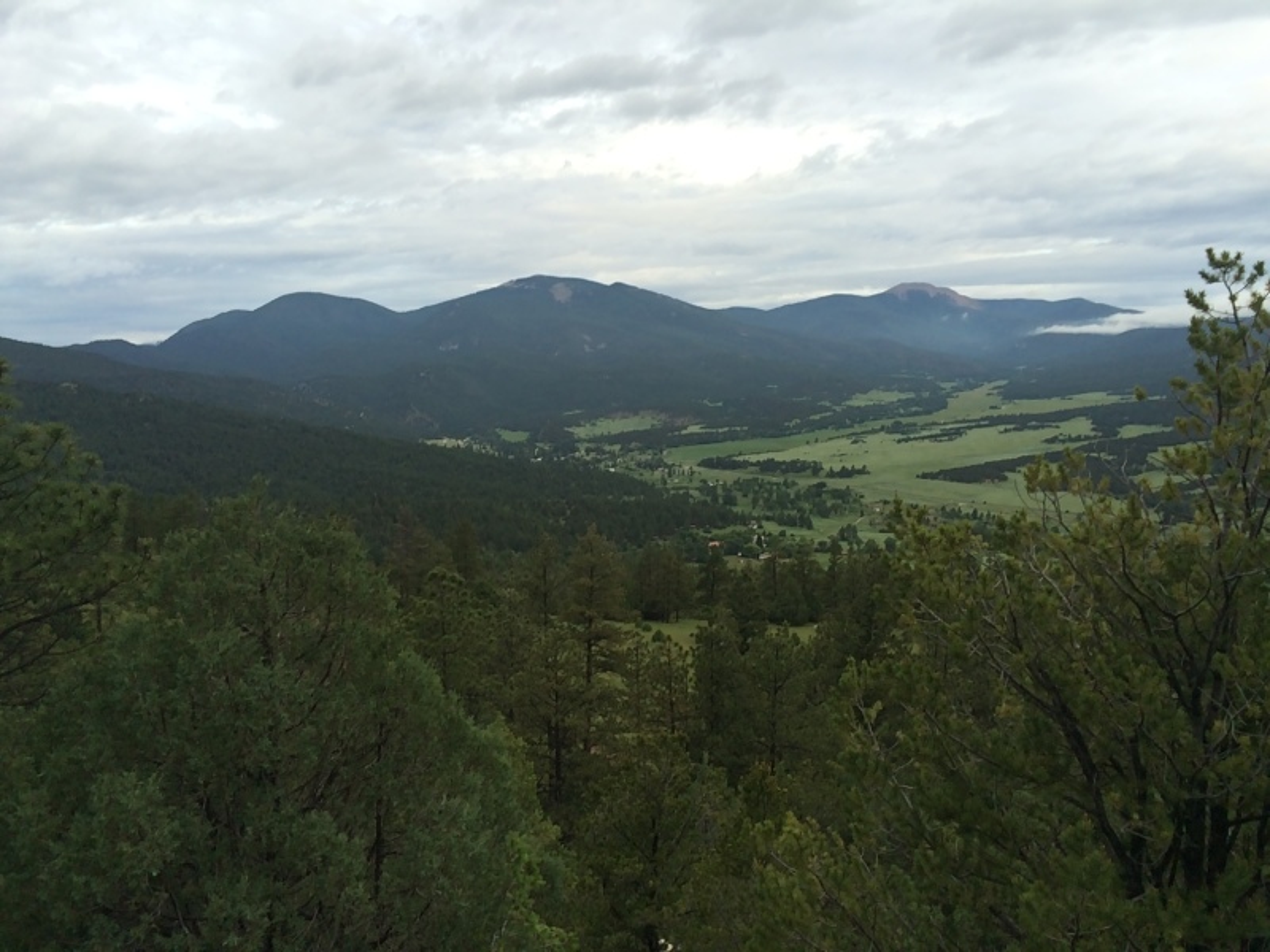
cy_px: 476
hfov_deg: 61.7
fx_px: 1064
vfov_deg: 48.2
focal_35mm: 29
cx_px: 635
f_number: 2.2
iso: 32
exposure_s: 1/264
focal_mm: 4.15
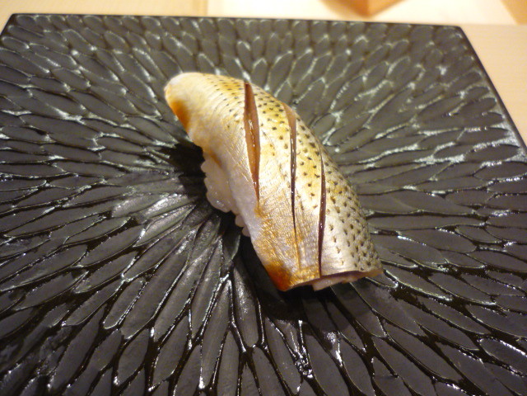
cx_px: 264
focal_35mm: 33
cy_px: 198
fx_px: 502
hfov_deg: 55.4
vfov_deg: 42.9
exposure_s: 1/20
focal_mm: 5.5
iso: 400
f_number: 2.8
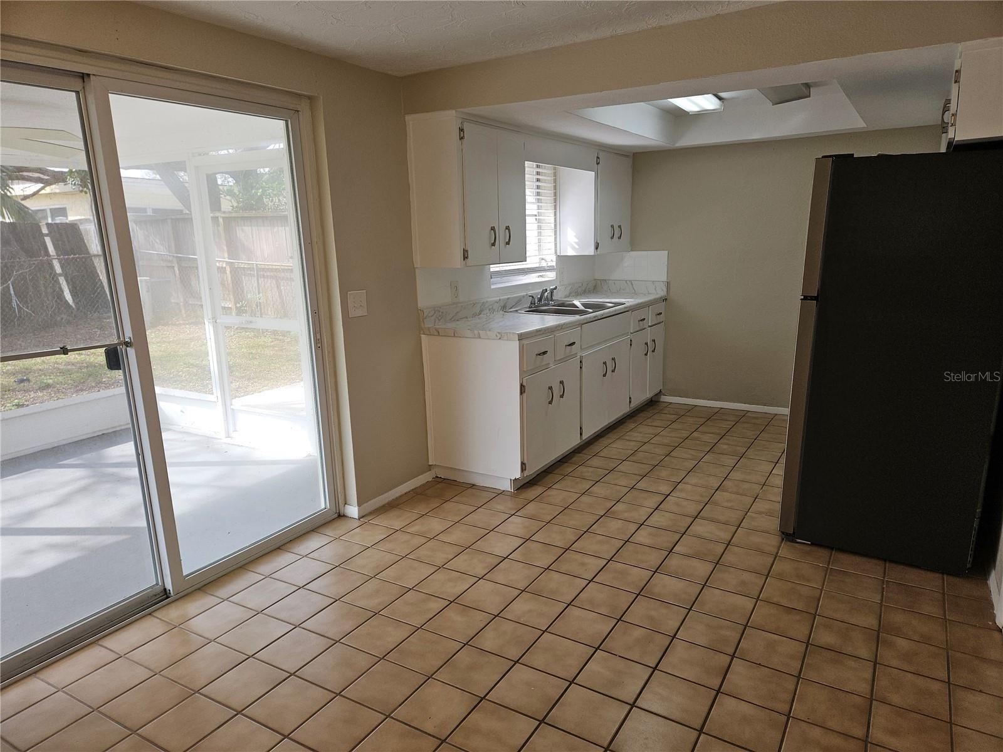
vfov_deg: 58.9
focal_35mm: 23
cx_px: 502
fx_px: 666
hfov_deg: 73.9
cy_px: 376
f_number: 1.8
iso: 25
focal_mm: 5.4
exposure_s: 1/120
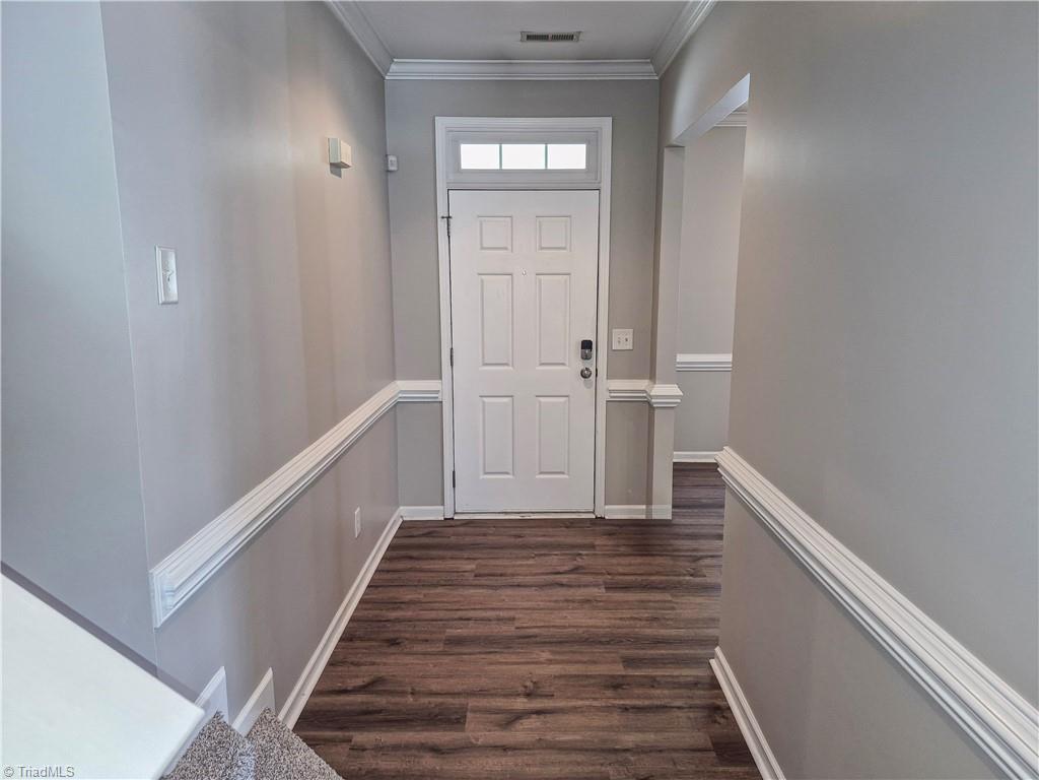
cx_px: 520
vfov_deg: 58.9
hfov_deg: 73.9
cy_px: 390
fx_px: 690
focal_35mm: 23
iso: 125
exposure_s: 1/30
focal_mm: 5.4
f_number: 1.8
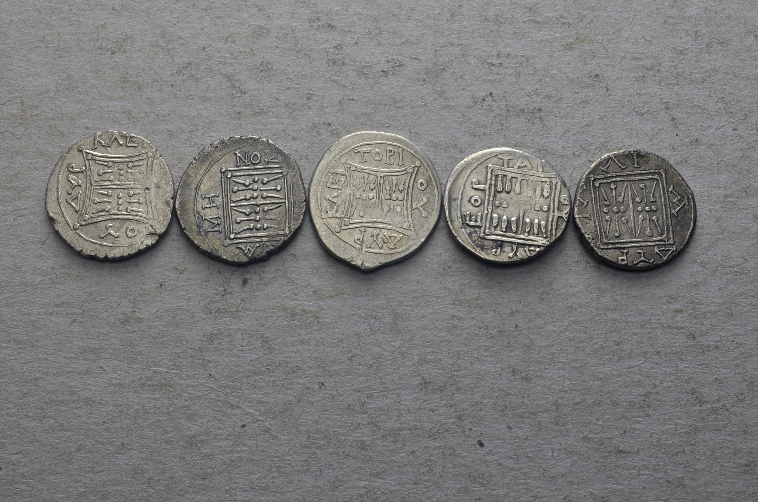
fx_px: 1387
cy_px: 251
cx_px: 379
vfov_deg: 20.5
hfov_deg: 30.6
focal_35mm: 66
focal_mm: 44
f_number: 14
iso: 400
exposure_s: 1/250
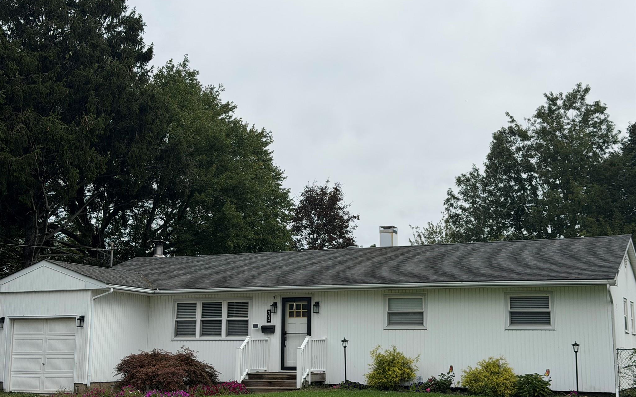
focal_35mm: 51
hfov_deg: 39.6
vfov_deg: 25.3
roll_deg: +0.0
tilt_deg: +10.6
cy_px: 190
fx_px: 884
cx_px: 318
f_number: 1.78
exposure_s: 1/4587
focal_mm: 6.76
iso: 64
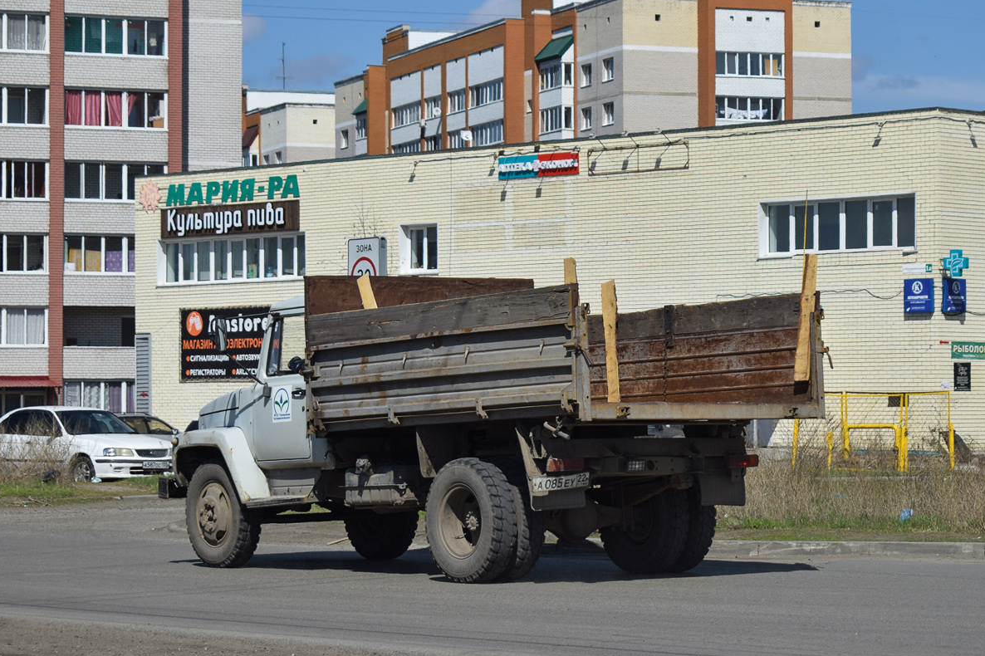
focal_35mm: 84
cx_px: 496
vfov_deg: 16.3
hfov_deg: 24.3
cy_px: 326
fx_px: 2284
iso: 100
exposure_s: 1/1000
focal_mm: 55
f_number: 6.3
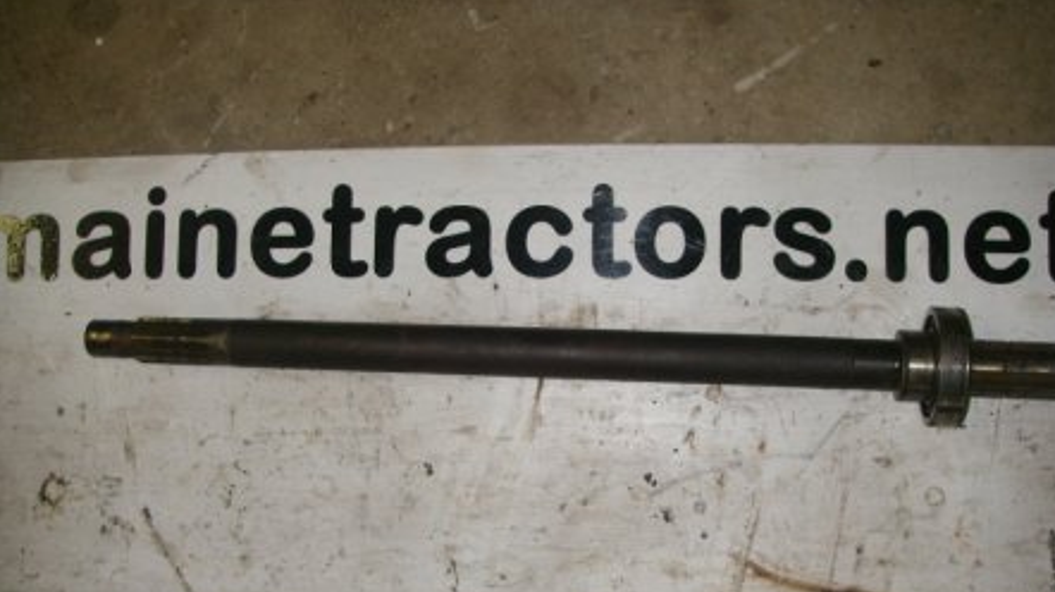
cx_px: 532
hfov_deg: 48.4
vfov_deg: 28.2
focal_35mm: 42
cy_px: 372
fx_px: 1174
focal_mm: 6.3
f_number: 3.3
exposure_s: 1/40
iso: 200
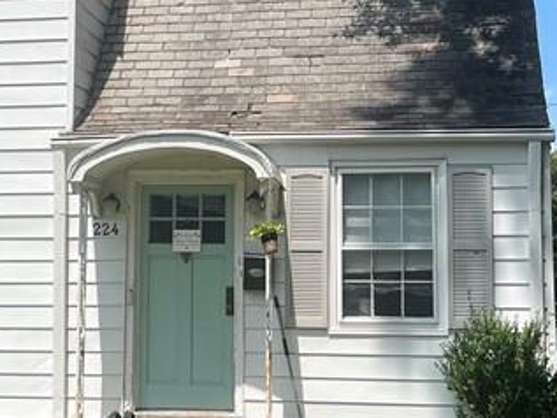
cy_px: 179
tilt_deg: +6.6
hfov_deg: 23.1
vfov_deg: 17.6
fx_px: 1352
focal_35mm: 84
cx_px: 158
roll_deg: -0.9
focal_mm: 5.1
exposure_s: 1/4484
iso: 50
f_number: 1.6
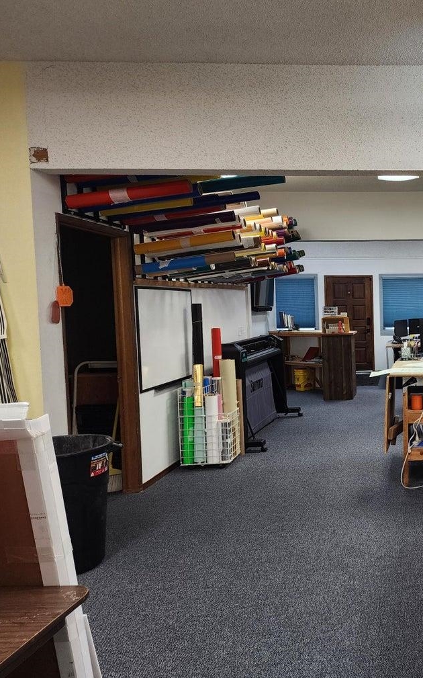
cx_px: 446
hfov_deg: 34.0
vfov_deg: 58.2
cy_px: 340
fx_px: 609
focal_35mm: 33
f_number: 1.8
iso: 160
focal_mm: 6.4
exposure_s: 1/120
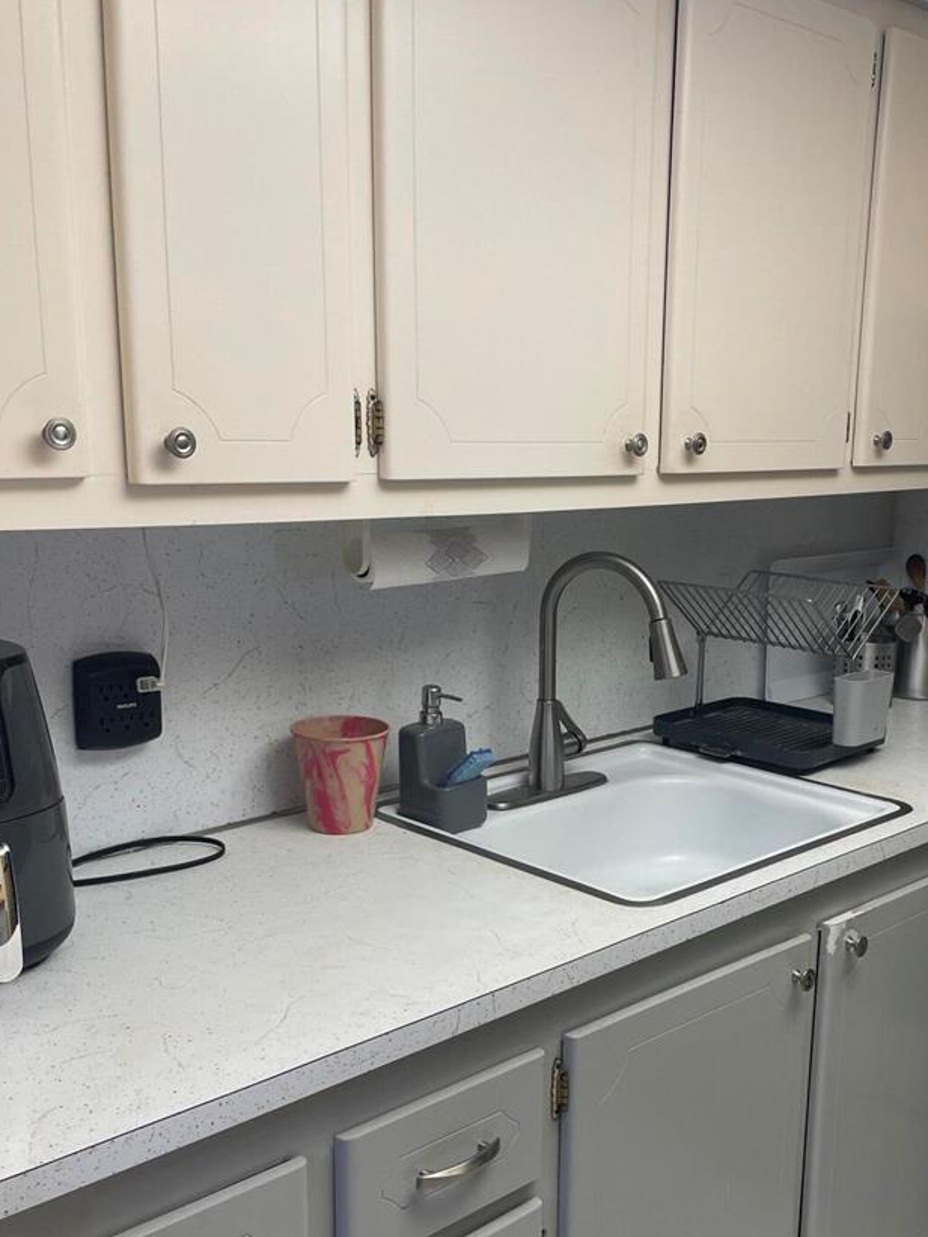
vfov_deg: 48.8
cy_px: 720
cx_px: 583
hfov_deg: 37.5
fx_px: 1358
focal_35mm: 38
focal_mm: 4.2
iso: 64
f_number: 1.6
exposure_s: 1/120
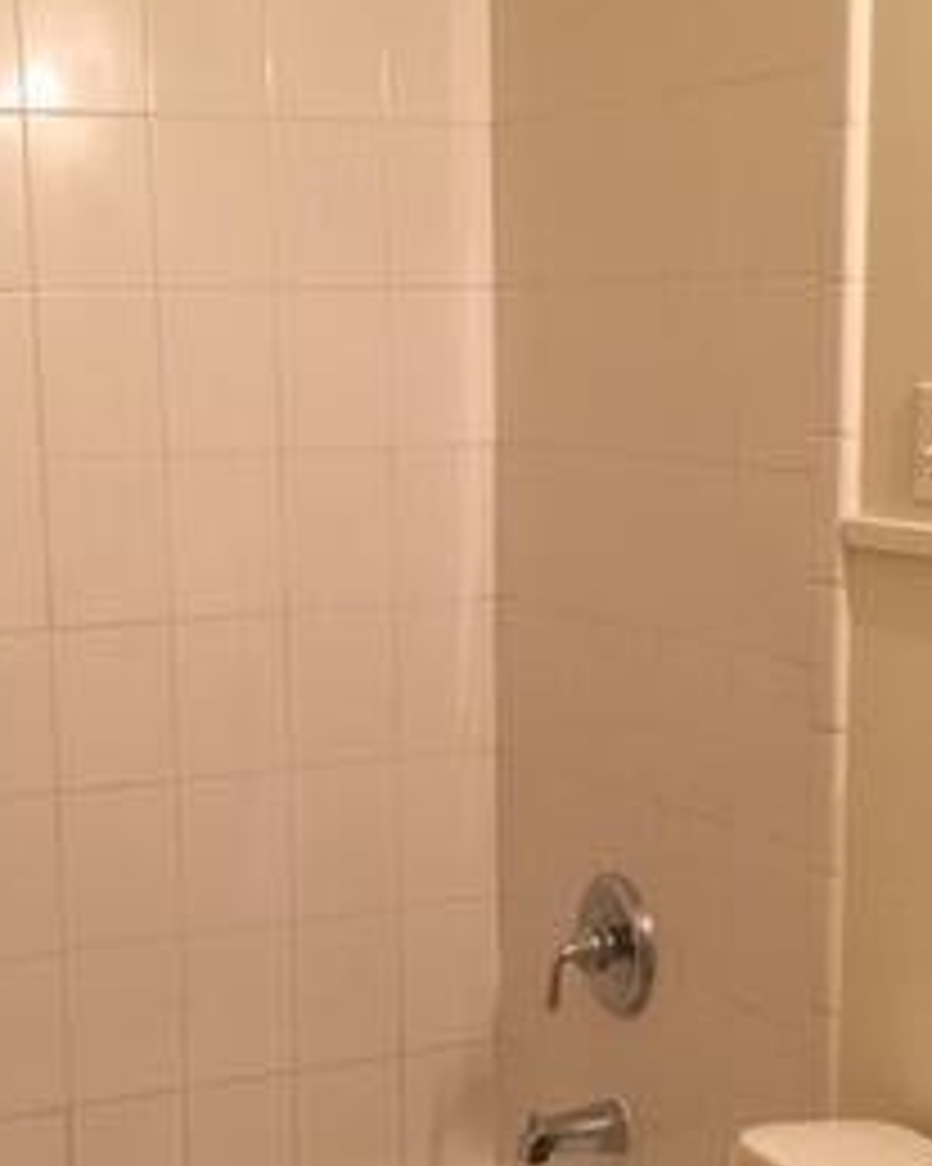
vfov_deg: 27.0
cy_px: 770
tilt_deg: -9.4
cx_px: 446
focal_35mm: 70
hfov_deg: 21.8
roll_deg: +0.9
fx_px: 2415
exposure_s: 1/30
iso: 200
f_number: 2.2
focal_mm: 4.15
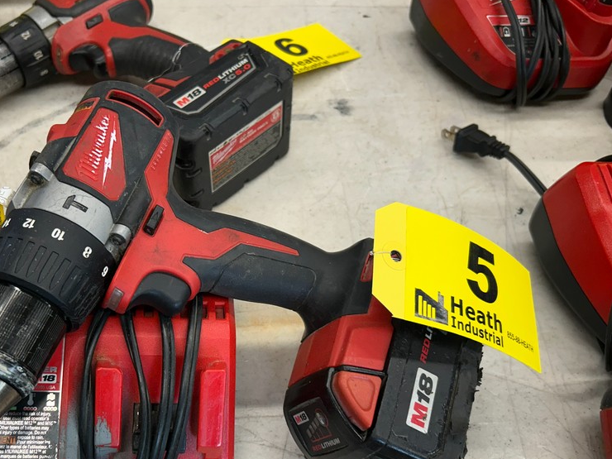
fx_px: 636
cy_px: 286
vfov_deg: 39.4
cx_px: 222
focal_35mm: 36
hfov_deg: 50.7
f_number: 1.5
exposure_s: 1/120
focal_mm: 5.7
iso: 125
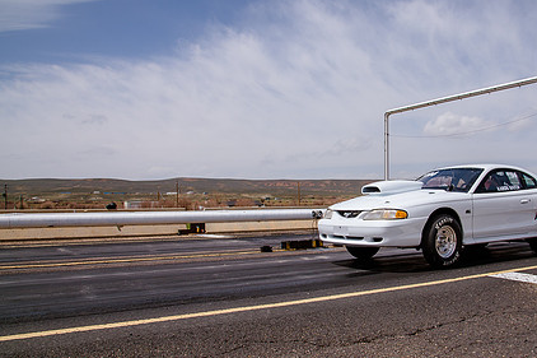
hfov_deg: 56.3
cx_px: 349
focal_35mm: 33
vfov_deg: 39.9
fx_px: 492
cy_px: 194
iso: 200
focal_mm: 24
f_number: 10
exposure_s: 1/500
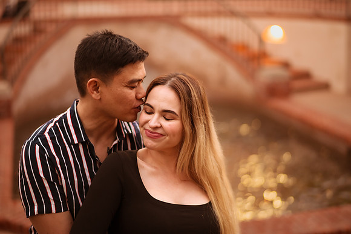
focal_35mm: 58
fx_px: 566
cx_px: 176
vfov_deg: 23.4
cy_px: 117
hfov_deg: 34.5
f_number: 1.4
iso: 1250
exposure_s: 1/500
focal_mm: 58
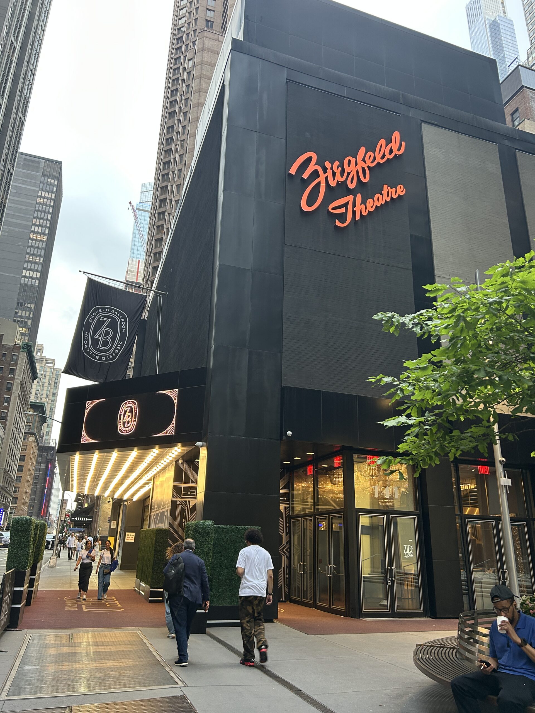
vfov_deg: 67.3
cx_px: 268
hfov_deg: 53.1
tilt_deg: +19.8
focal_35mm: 26
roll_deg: -1.7
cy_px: 356
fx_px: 536
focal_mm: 5.7
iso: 160
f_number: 1.5
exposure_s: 1/60
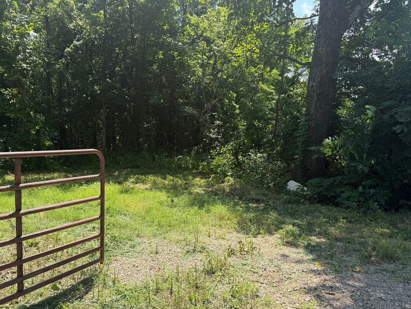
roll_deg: -0.4
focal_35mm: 30
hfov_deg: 59.7
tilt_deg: -7.5
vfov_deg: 46.7
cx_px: 175
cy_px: 168
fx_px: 356
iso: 80
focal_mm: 6.76
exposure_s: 1/1653
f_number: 1.78
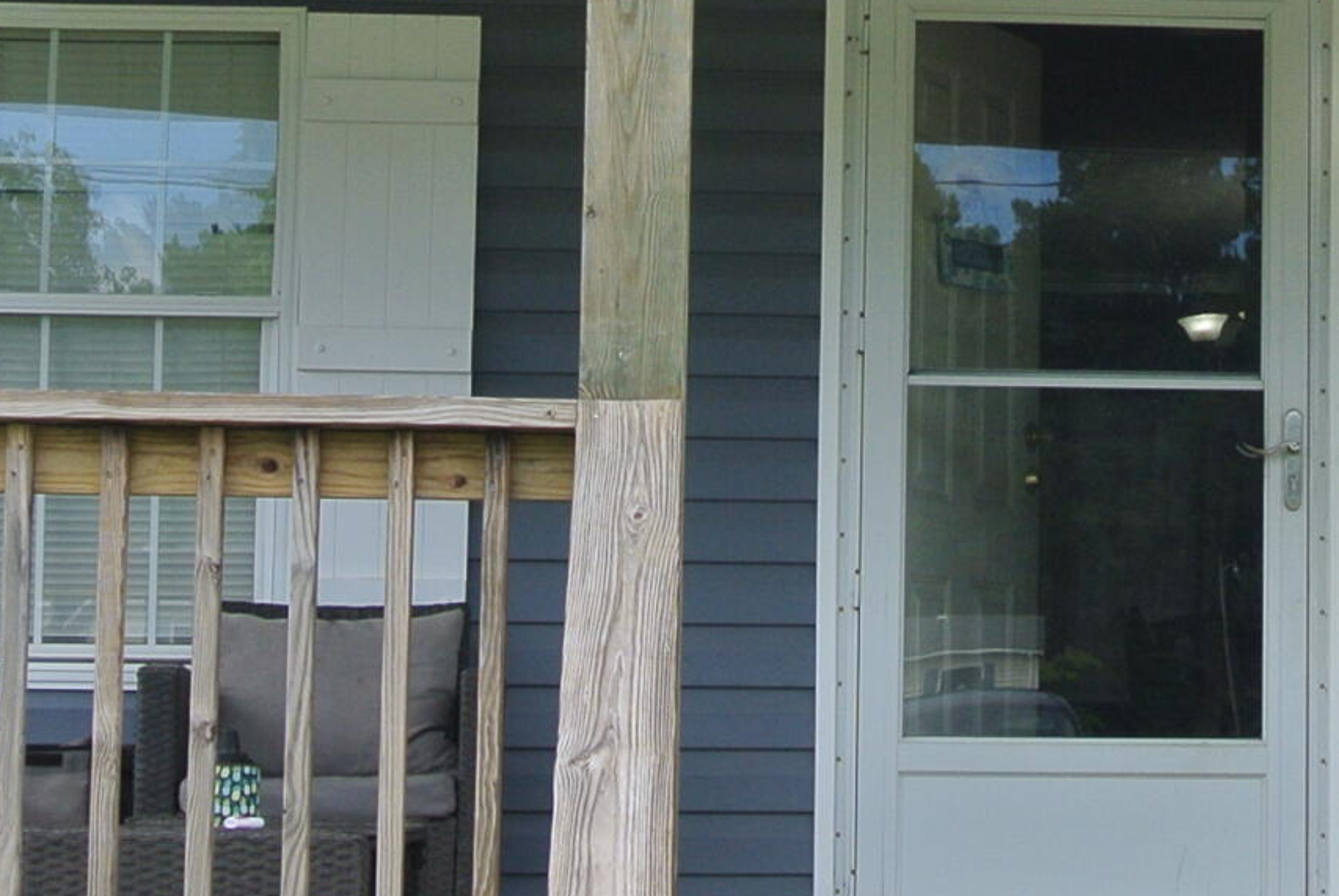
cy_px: 311
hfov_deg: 18.5
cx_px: 1130
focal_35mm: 109
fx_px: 4059
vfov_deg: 12.6
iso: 100
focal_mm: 11.8
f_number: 4.5
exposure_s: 1/400
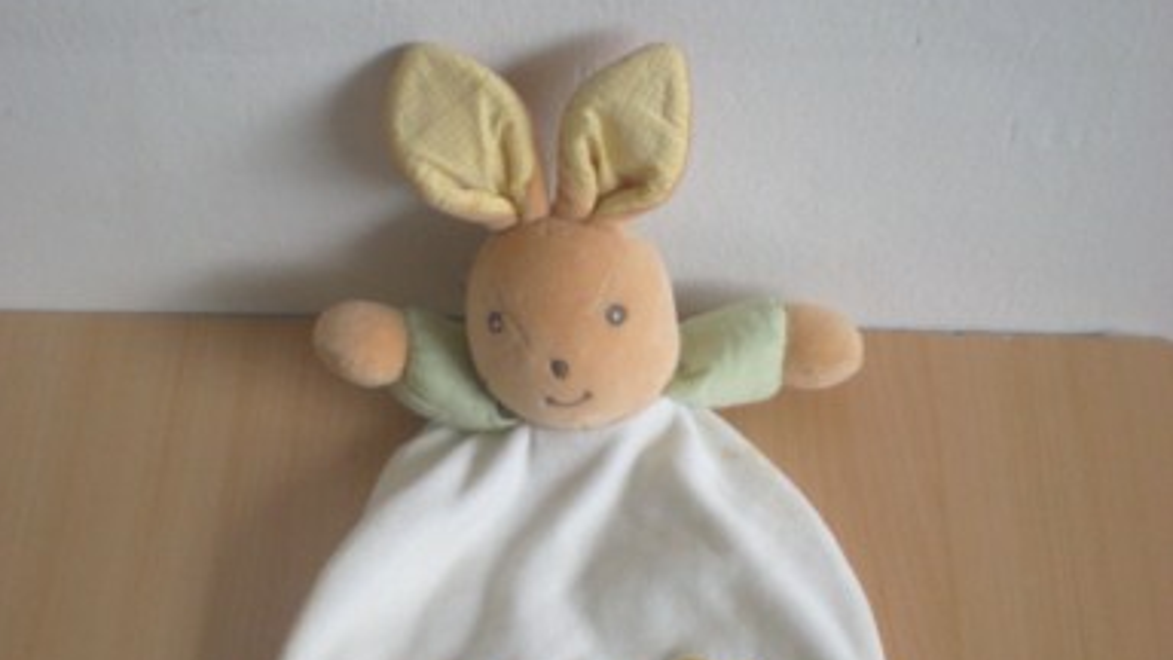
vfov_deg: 21.2
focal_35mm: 56
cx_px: 583
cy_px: 519
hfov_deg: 37.2
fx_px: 1742
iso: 200
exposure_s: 1/38.8
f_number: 3.1
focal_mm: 6.3
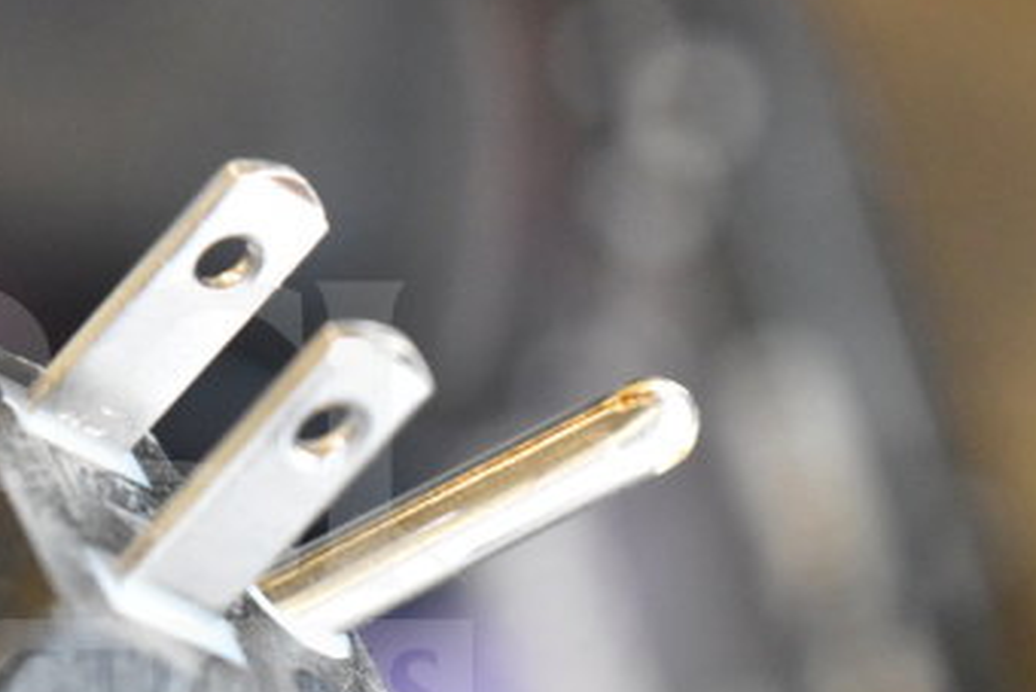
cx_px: 128
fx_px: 4258
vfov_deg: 9.3
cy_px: 523
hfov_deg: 13.8
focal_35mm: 148
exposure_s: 1/100
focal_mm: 55
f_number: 5.6
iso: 5600
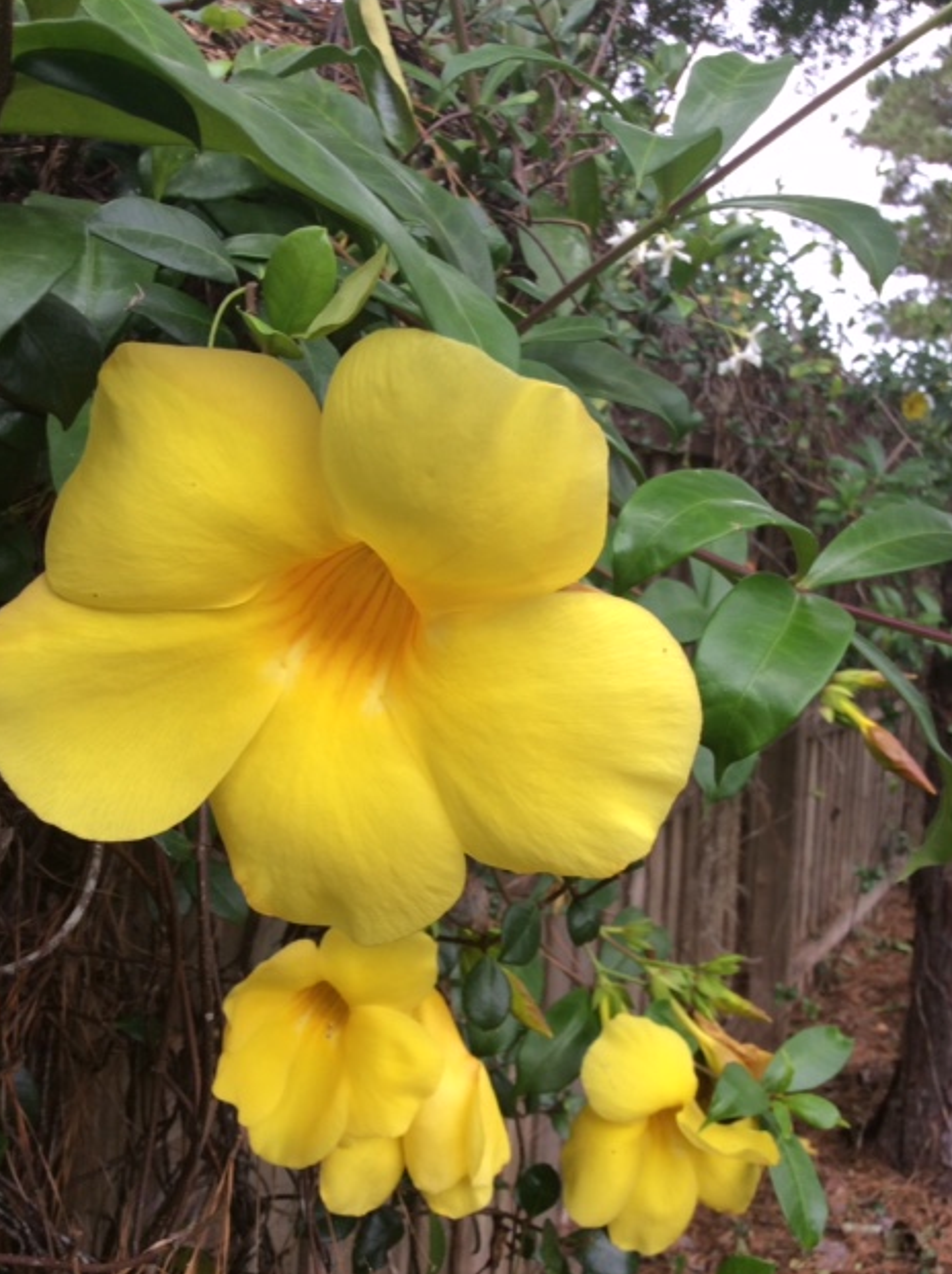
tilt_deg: -5.3
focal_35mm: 33
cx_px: 478
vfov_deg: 55.4
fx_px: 1213
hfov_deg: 42.9
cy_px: 646
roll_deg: -4.6
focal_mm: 3.3
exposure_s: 1/230
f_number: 2.4
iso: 32
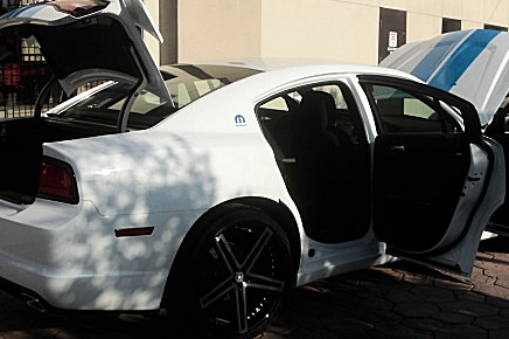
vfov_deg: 24.6
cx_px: 281
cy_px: 195
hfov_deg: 36.2
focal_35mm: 55
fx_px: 777
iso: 50
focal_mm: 6.3
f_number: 7.9
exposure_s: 1/200
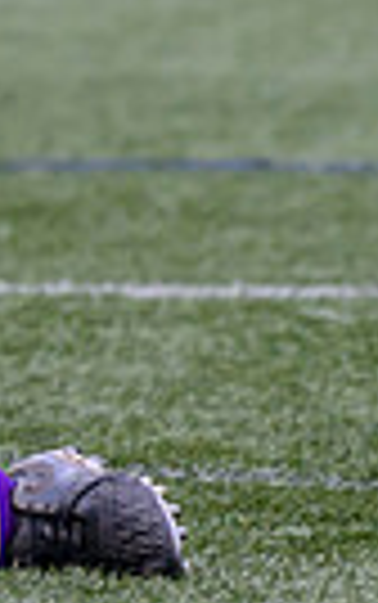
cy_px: 52
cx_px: -635
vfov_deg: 1.6
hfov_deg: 1.0
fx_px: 21974
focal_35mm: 1336
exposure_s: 1/1250
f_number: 4
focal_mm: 210
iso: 1000
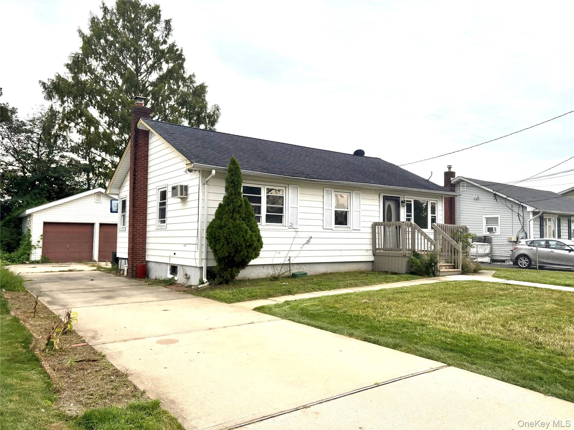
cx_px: 287
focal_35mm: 26
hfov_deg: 67.3
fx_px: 431
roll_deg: +0.4
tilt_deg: +3.1
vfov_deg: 53.1
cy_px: 215
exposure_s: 1/782
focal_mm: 5.96
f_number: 1.6
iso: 50
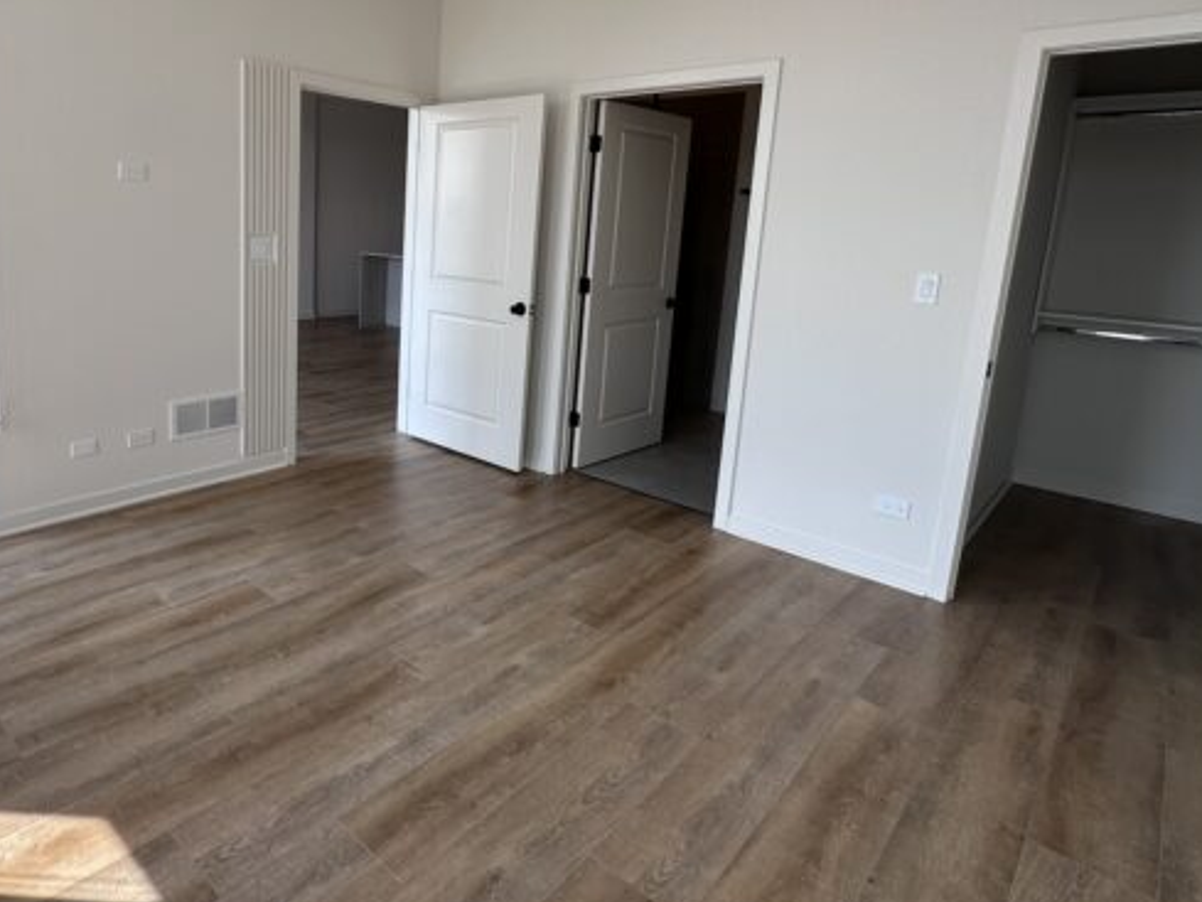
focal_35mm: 22
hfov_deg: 74.2
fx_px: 764
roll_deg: -2.2
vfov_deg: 60.4
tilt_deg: -9.5
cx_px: 408
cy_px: 349
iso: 40
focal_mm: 2.22
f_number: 2.2
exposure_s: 1/204
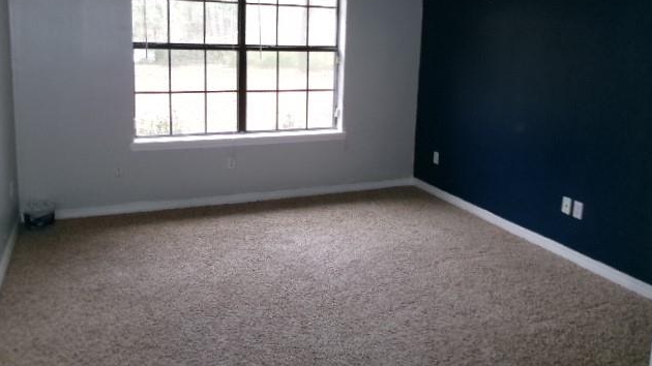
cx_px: 329
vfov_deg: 37.3
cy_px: 119
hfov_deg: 62.6
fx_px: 536
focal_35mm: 31
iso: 298
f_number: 3.9
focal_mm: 5.1
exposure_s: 1/34
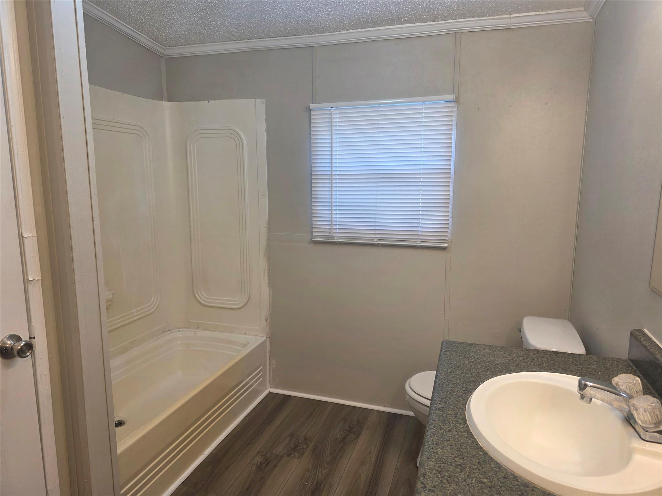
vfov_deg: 58.9
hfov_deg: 73.9
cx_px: 331
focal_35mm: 23
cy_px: 248
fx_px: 440
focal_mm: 6.3
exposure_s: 1/120
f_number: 1.7
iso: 80
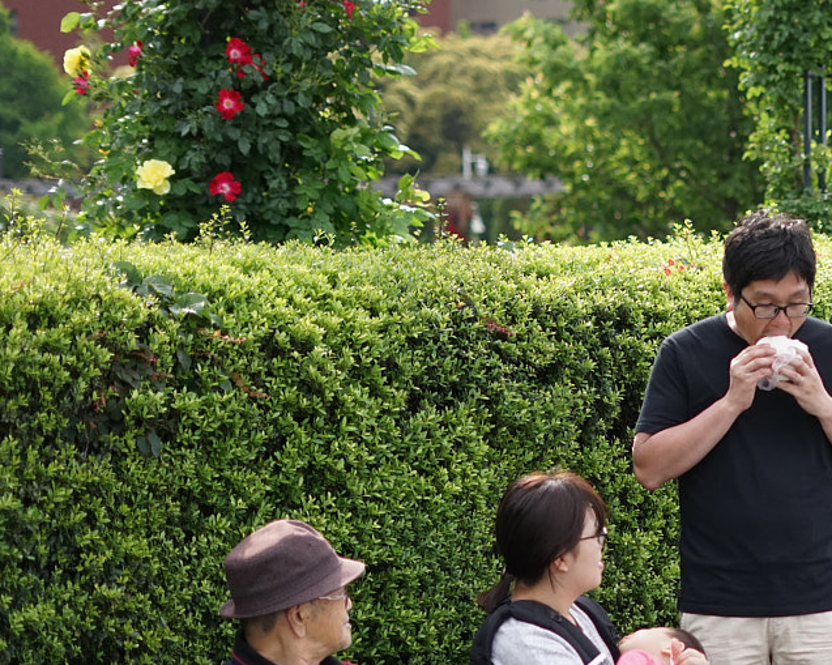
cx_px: 1019
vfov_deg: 13.0
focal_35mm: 118
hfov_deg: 15.7
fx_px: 2904
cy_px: 489
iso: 800
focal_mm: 50
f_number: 2
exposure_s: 1/8000
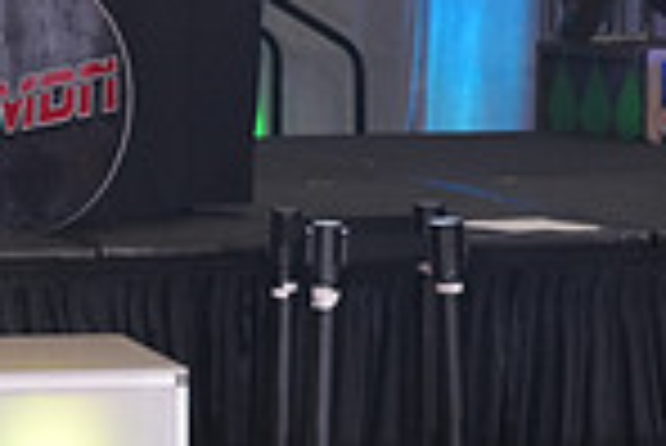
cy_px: 209
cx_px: -626
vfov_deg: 8.2
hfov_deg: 11.2
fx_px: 3111
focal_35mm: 168
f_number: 4
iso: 2000
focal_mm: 43
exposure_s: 1/400
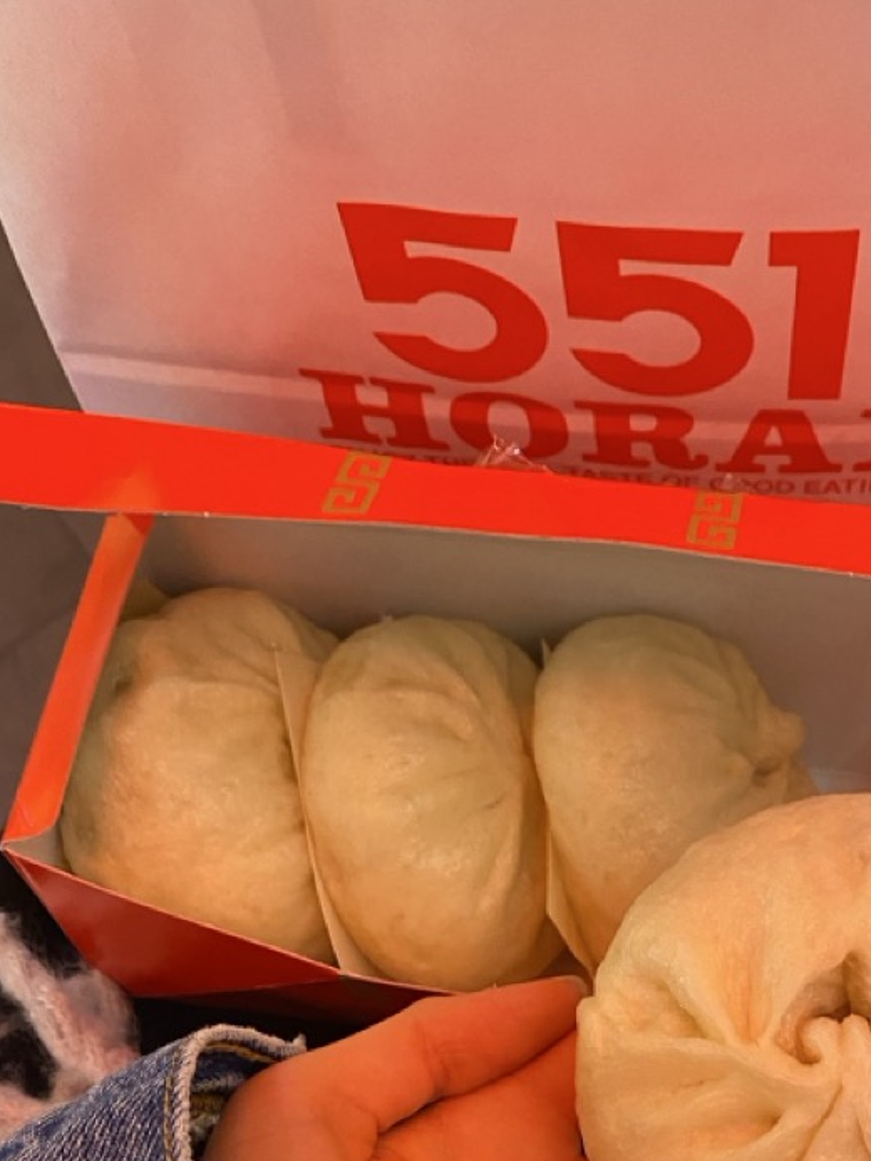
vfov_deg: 37.9
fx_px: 1610
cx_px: 559
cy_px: 960
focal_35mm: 48
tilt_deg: -73.2
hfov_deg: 30.1
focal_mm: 4.25
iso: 320
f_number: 1.8
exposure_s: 1/57
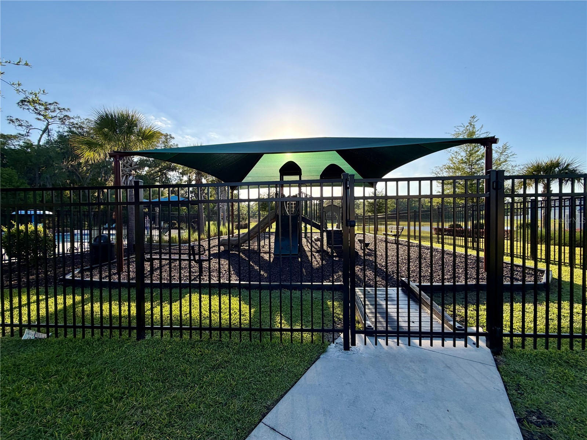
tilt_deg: -0.9
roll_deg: -0.3
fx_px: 237
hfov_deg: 102.1
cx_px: 294
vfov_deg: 85.7
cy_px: 220
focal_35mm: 14
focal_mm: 2.22
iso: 25
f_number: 2.2
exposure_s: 1/770
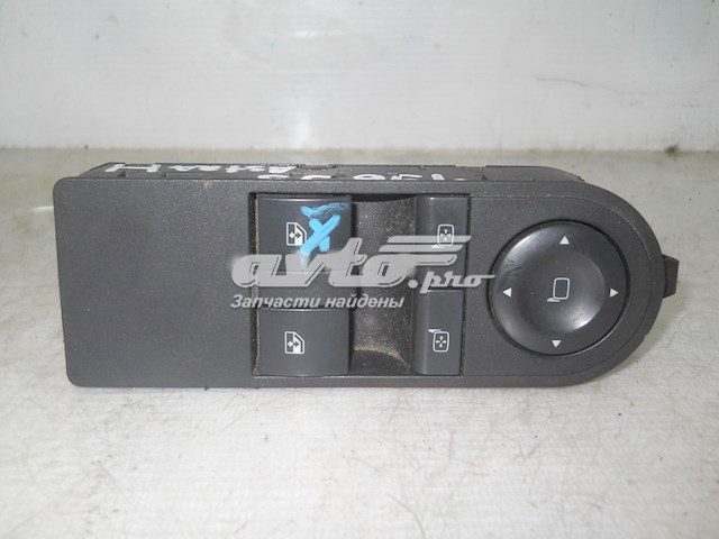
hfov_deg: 45.8
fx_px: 852
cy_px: 270
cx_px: 360
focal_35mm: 41
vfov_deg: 35.1
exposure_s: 1/30
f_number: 5.5
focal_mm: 6.72
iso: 80
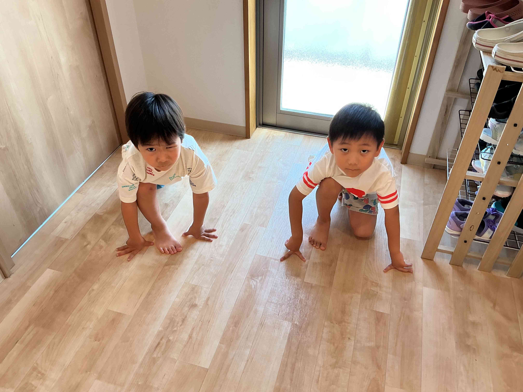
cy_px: 196
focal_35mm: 29
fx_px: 438
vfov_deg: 48.2
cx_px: 262
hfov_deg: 61.7
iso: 40
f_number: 1.8
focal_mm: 3
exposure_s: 1/120
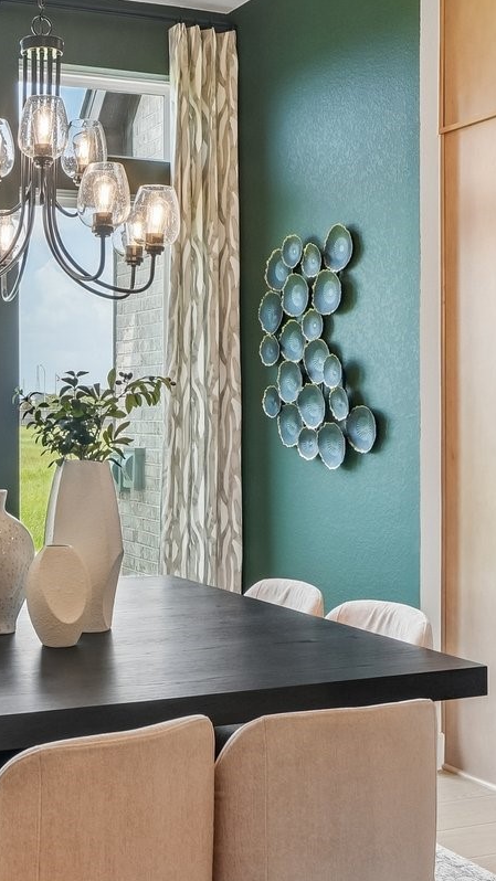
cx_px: -23
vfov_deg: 47.3
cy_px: 389
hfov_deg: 26.0
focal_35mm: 43
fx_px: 1005
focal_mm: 16
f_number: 8
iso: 400
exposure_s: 1/125
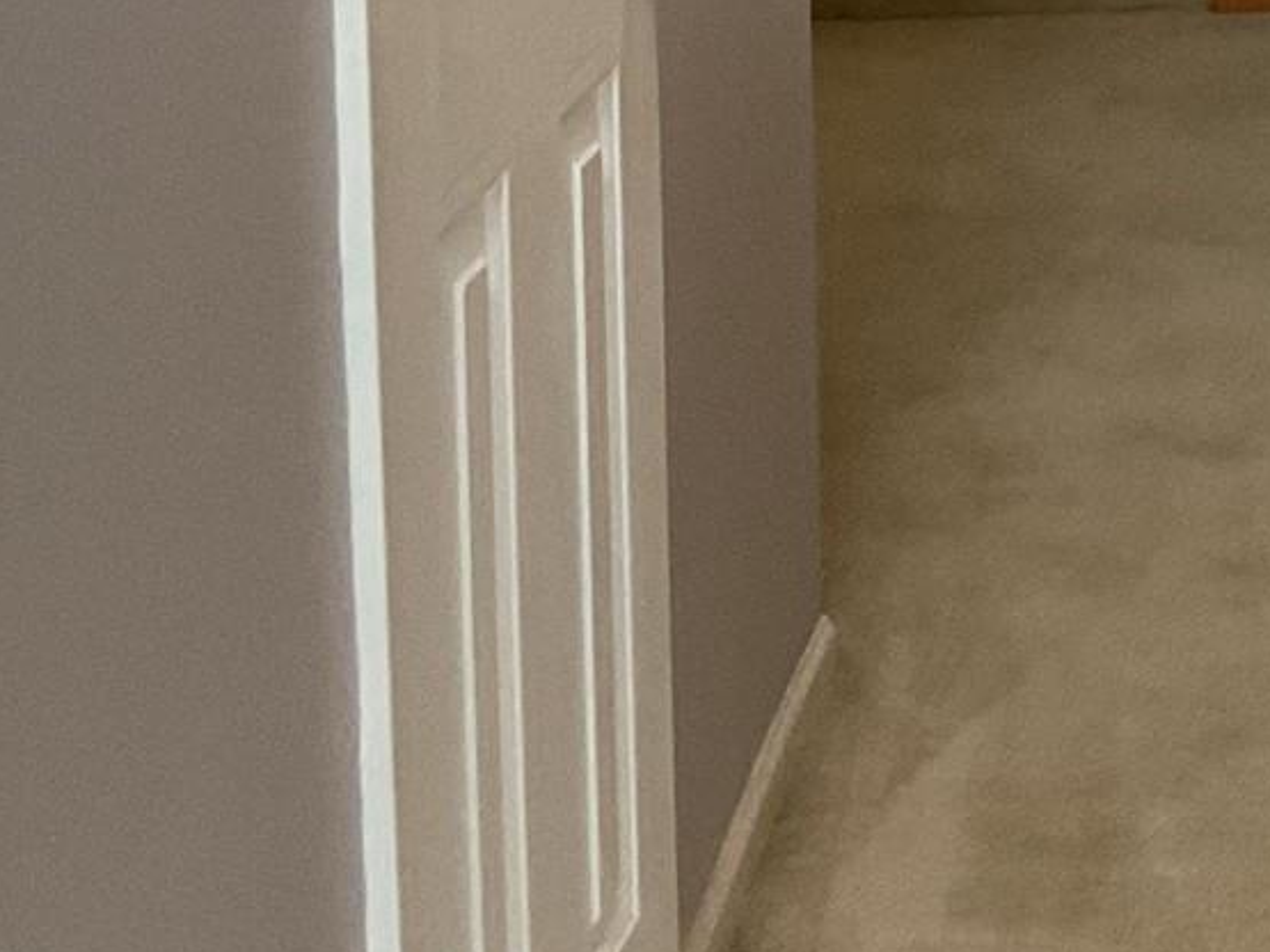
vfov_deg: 13.0
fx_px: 3925
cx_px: 1702
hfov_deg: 17.2
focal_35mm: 107
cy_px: -519
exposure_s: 1/60
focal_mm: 3
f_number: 1.8
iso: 125
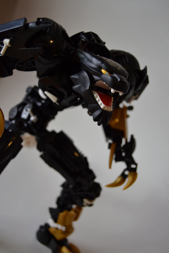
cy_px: 126
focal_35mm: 46
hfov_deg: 28.9
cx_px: 84
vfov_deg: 42.3
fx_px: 327
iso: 500
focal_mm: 31
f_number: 4.2
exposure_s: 1/60
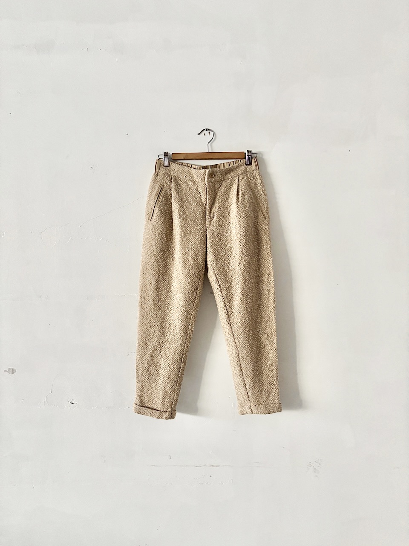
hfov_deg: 53.1
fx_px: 410
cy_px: 273
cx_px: 204
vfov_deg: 67.3
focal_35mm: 26
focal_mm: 5.96
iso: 500
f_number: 1.6
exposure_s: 1/60
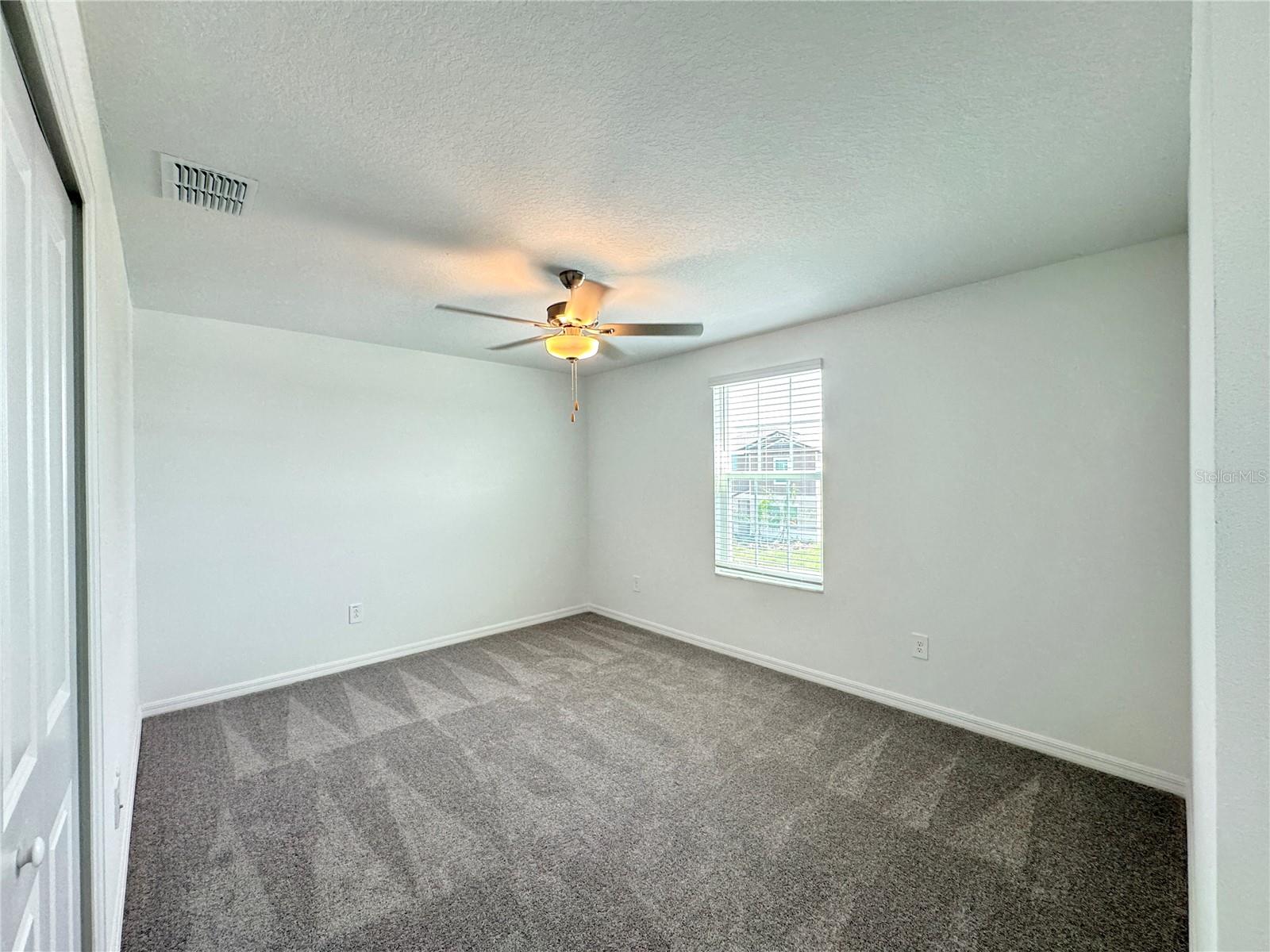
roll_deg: +0.2
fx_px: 514
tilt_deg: -0.9
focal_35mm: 14
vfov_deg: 85.7
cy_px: 476
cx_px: 635
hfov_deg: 102.1
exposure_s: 1/120
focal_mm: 2.22
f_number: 2.2
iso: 200
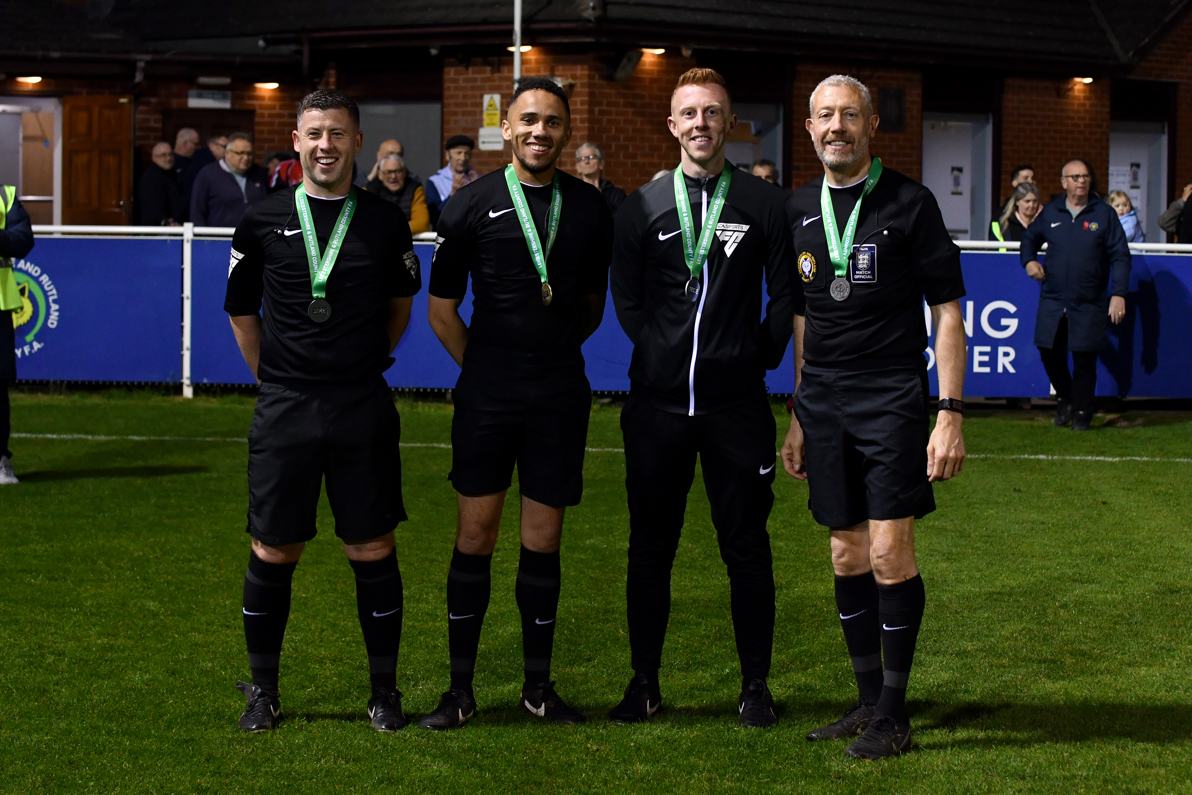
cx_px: 596
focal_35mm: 75
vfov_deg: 18.2
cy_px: 398
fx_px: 2483
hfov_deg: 27.0
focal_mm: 50
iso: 1250
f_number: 4
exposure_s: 1/400
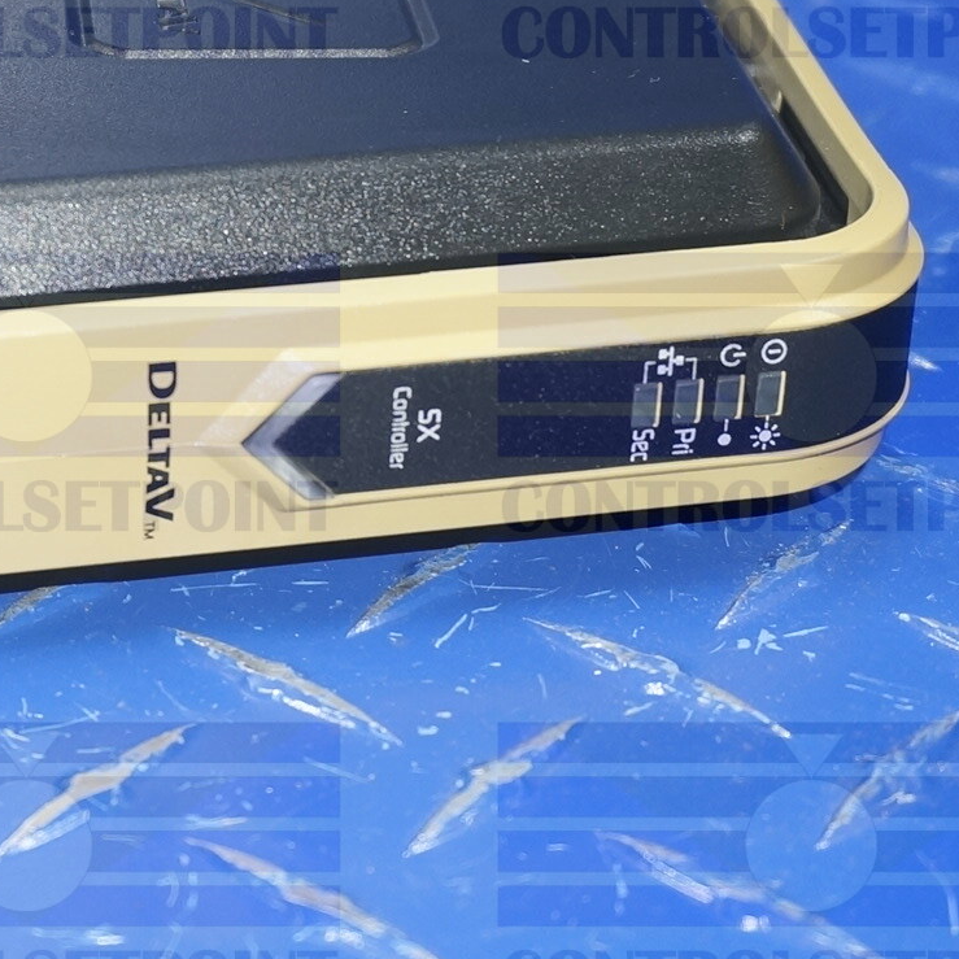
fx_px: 3304
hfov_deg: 16.1
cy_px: 92
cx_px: -49
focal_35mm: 105
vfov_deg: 16.3
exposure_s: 1/60
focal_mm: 25
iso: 400
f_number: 4.5
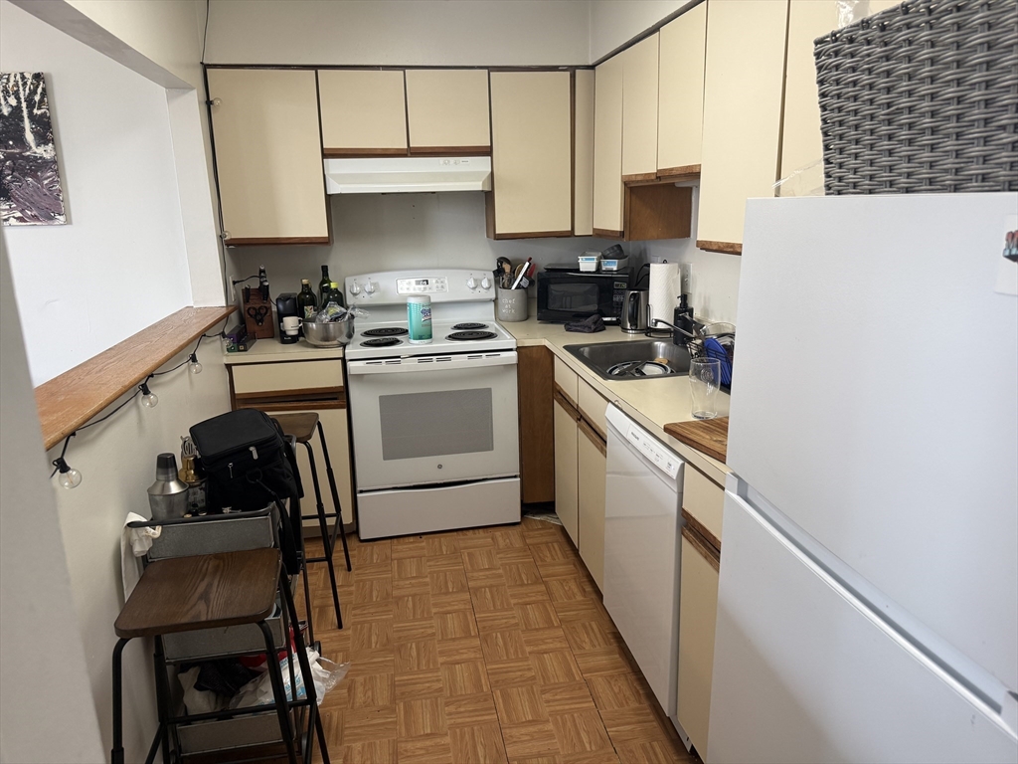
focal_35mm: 24
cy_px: 382
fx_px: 706
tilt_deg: -12.4
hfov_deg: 71.6
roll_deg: +1.1
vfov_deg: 56.8
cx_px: 509
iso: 160
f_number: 1.78
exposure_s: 1/60
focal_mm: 6.76
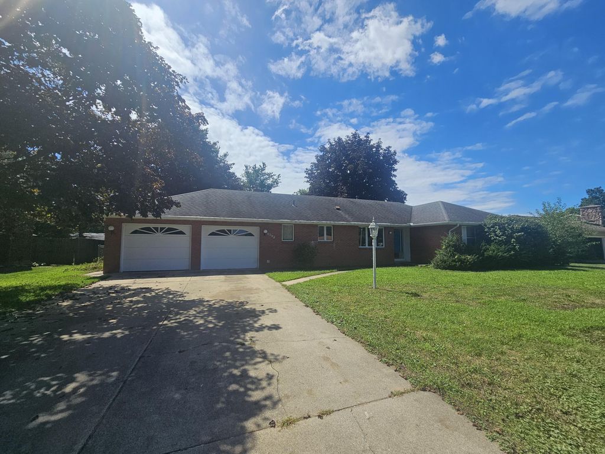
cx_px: 302
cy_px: 227
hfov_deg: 106.2
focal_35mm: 13
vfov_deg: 89.9
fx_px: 227
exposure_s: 1/3446
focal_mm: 2.2
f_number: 2.2
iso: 50
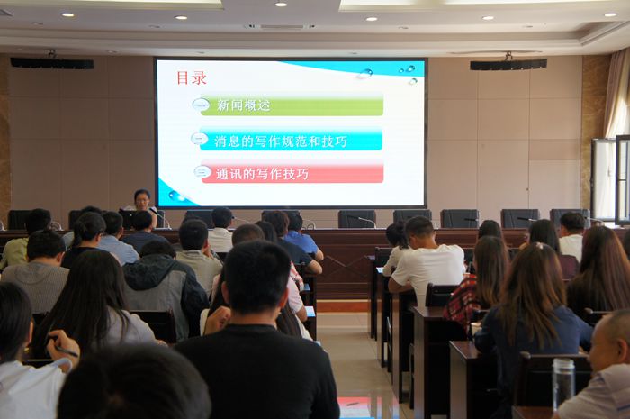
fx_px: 918
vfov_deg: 25.7
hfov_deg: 37.9
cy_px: 210
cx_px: 315
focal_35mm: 52
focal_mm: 35
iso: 400
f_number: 4.5
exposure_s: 1/160
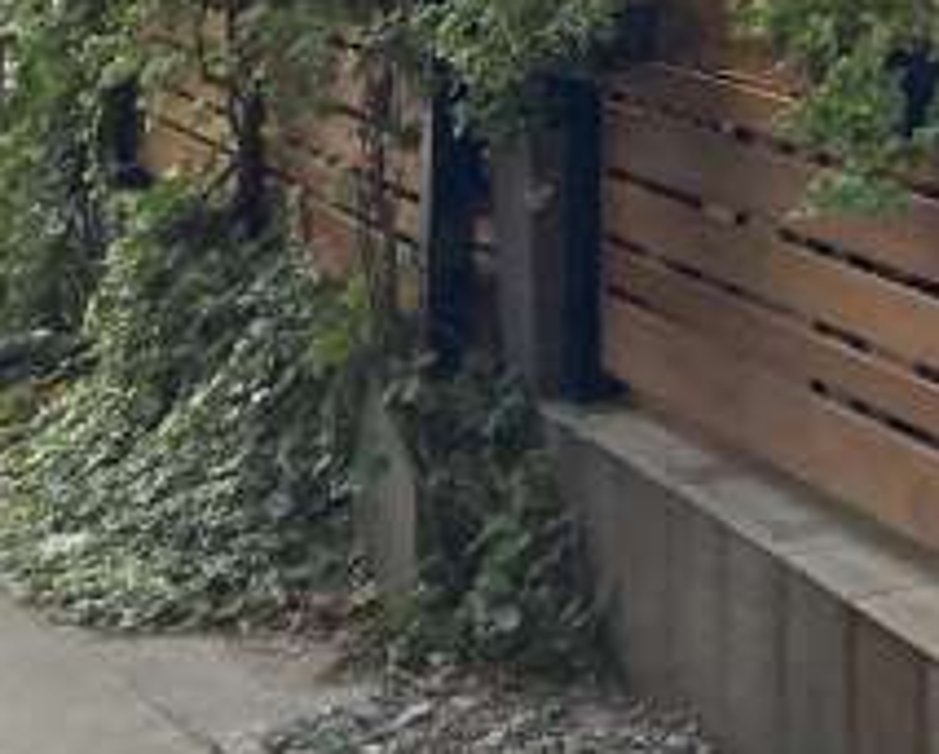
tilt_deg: +6.5
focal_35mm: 109
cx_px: 1517
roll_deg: +0.0
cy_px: -613
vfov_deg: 12.8
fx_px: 3033
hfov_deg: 15.8
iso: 80
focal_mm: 3.99
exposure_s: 1/68
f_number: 1.8
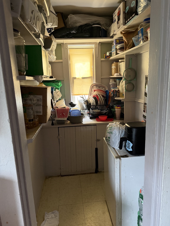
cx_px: 85
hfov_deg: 56.8
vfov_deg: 71.6
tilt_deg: -9.6
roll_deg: +3.1
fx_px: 157
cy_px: 113
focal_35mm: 24
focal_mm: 6.76
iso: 500
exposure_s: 1/60
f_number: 1.78
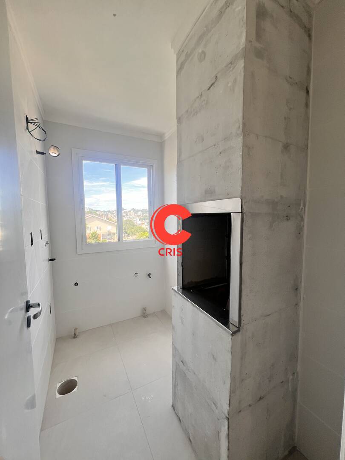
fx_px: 173
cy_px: 230
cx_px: 172
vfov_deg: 106.2
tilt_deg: -2.4
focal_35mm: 13
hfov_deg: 89.9
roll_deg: +2.7
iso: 32
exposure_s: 1/139
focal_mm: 1.57
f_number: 1.8
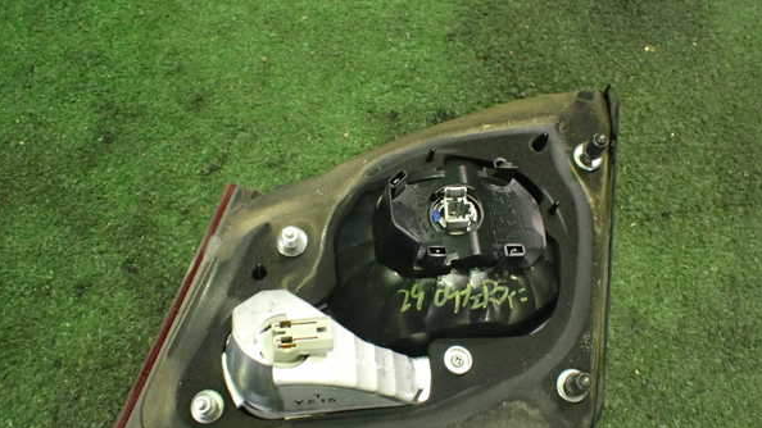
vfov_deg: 35.5
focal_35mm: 33
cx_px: 380
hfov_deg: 59.5
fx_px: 667
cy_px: 258
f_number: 2.3
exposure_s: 1/30
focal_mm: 5.4
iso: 1000
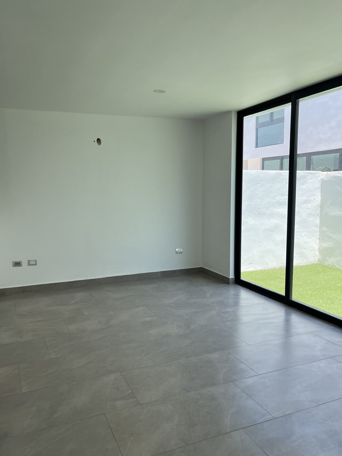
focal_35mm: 28
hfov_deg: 49.7
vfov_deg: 63.4
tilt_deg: -8.9
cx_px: 161
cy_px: 237
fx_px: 369
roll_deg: +1.2
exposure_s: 1/400
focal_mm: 5.1
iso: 50
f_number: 1.6
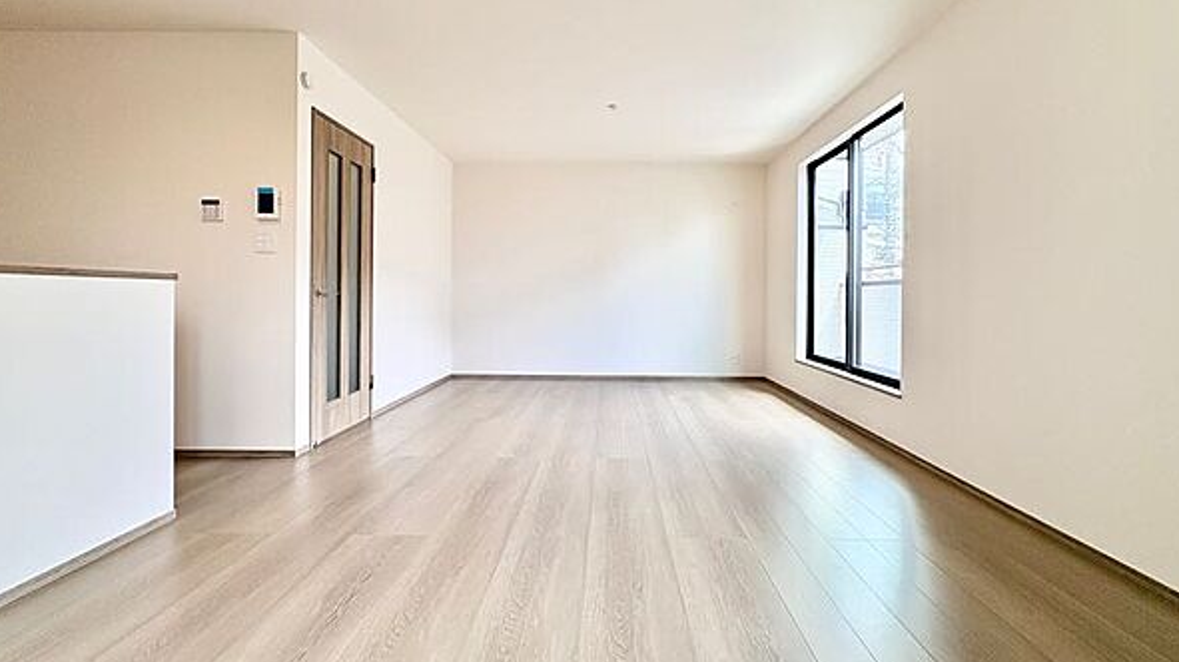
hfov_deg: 99.4
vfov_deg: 66.9
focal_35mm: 16
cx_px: 608
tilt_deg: +0.4
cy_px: 296
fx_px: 500
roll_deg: +0.0
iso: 64
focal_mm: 2.22
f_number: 2.2
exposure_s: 1/126
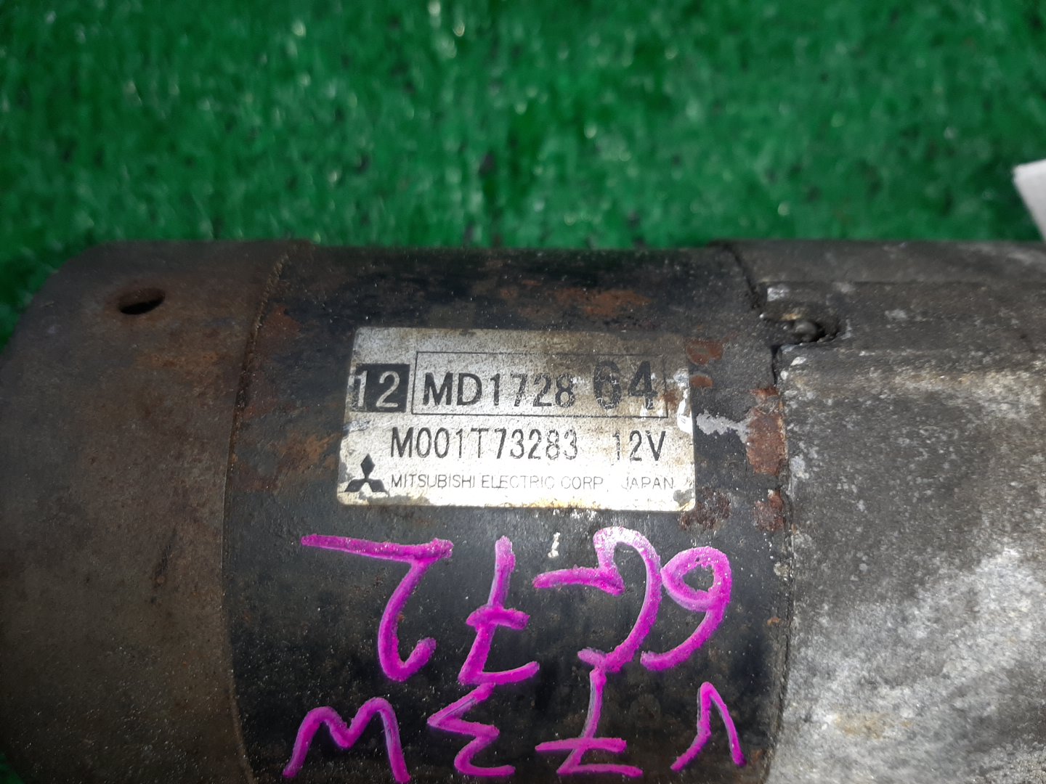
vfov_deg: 53.1
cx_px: 523
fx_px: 786
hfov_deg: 67.3
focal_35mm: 26
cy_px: 392
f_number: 1.7
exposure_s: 1/100
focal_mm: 3.93
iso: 74
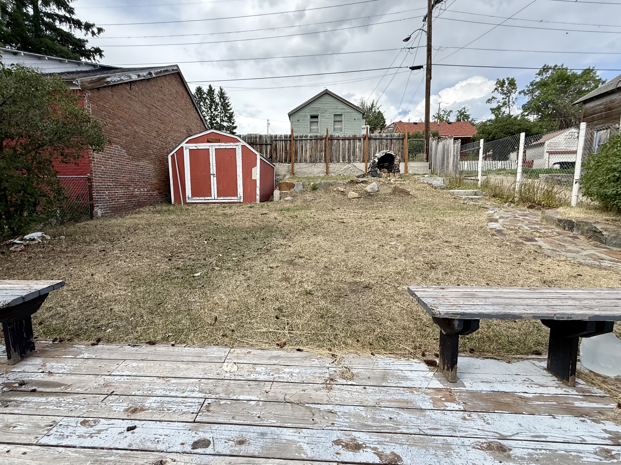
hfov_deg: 94.4
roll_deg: +0.9
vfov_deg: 78.1
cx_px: 294
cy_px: 225
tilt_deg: -6.3
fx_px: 287
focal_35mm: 16
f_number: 2.2
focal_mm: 2.22
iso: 64
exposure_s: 1/942
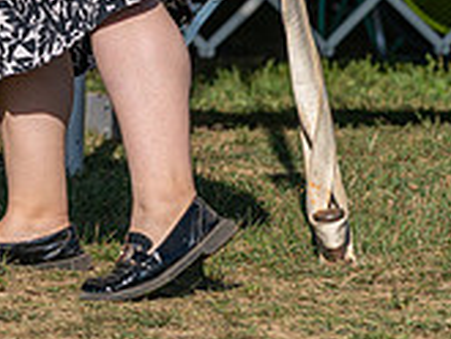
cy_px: -126
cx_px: -288
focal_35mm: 538
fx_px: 7015
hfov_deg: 3.7
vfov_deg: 2.8
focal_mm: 137
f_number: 4.5
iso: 100
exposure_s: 1/1250
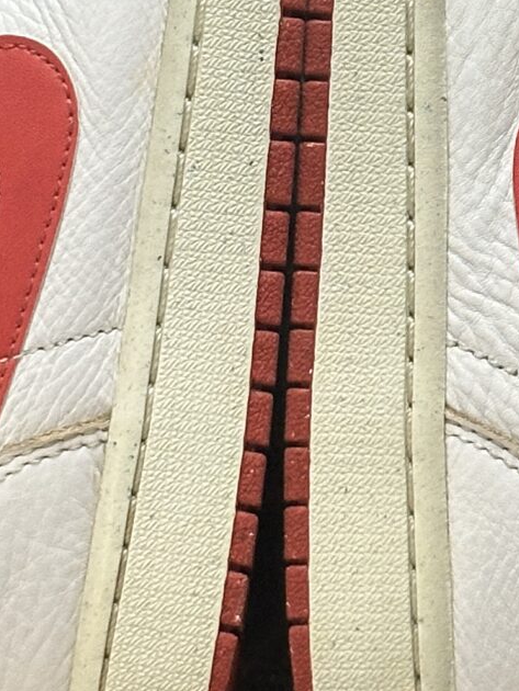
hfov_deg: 7.6
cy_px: 79
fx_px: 3896
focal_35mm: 195
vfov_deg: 10.1
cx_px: 331
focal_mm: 6.86
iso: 250
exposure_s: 1/50
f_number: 1.78
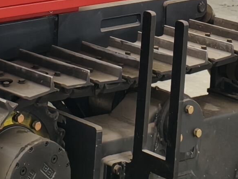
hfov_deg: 12.2
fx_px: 1107
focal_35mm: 161
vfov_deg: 8.2
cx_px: 23
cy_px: -309
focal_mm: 6.54
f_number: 1.57
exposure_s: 1/100
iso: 284
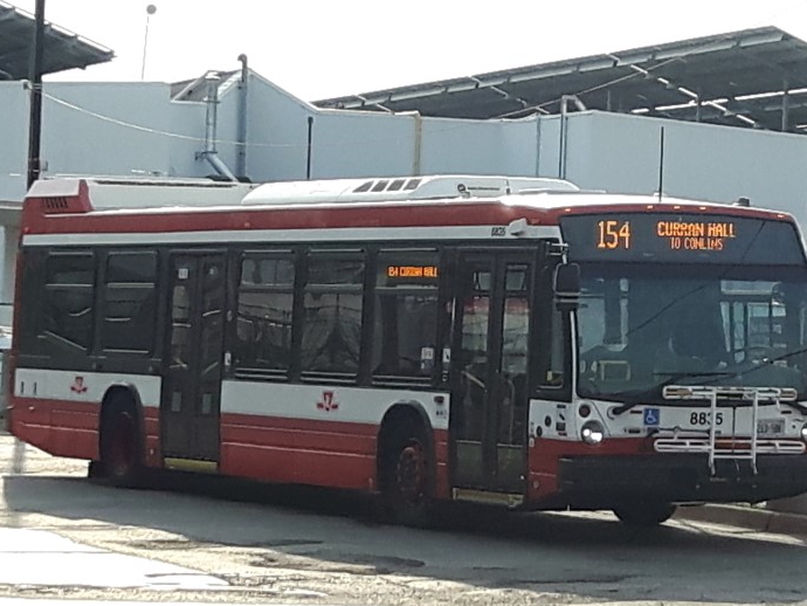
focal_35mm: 46
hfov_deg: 41.2
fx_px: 1073
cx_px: 451
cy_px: 353
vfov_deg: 31.5
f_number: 1.9
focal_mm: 3.7
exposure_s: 1/859
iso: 40
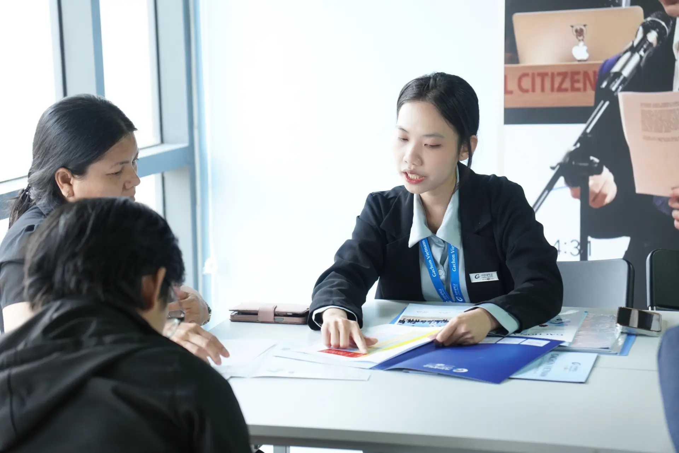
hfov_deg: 23.4
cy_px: 226
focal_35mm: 87
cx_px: 340
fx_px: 1642
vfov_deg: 15.7
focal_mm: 58
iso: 1000
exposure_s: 1/160
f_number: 3.2
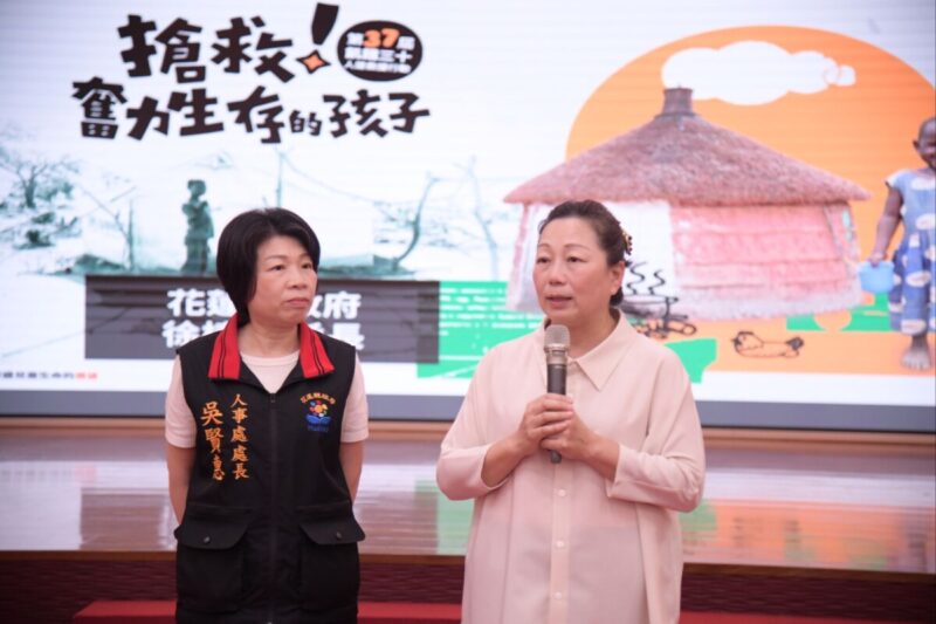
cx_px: 468
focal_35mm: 75
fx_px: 1949
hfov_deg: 27.0
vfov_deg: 18.2
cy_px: 312
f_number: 4
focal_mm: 75
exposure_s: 1/400
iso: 2500
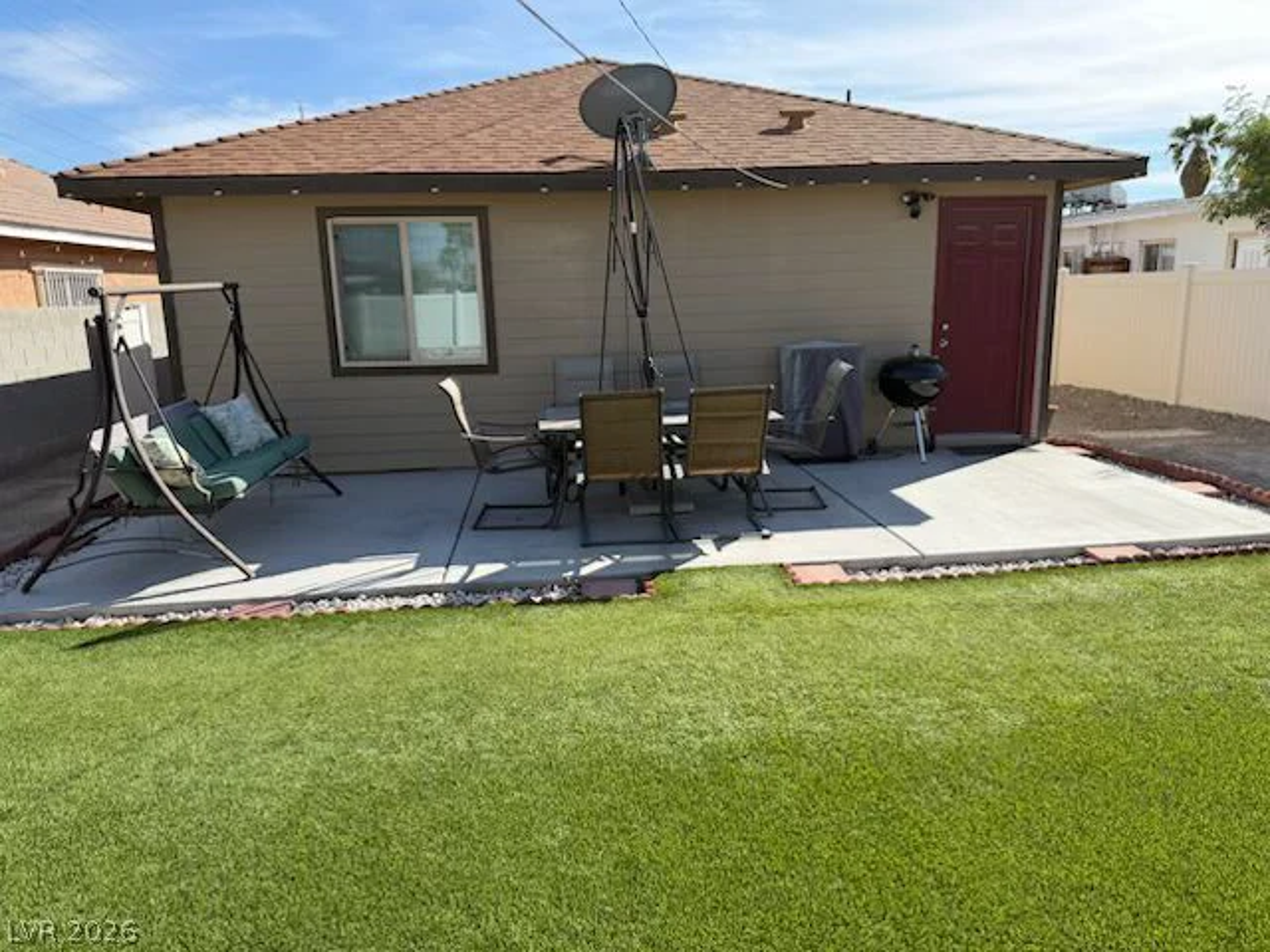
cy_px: 476
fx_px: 881
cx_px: 635
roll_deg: +2.4
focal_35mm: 24
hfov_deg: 71.6
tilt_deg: -11.3
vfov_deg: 56.8
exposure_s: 1/4167
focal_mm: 6.76
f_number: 1.78
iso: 125
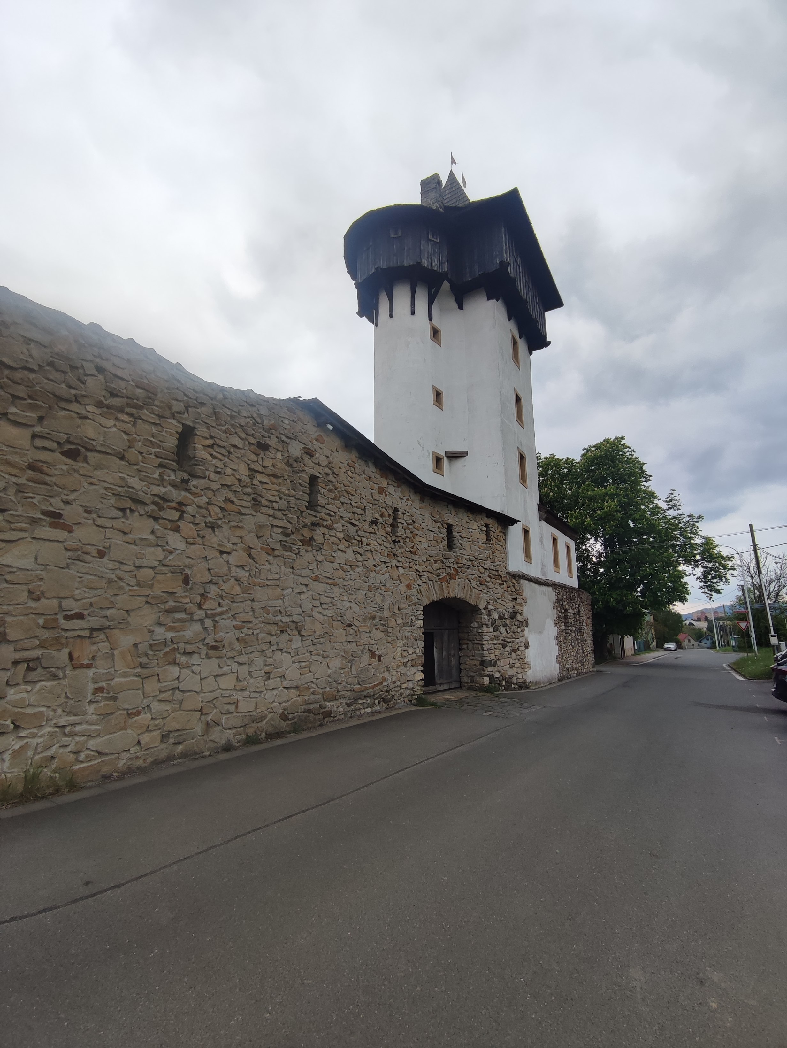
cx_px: 394
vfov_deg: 94.5
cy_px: 524
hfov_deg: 78.2
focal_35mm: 16
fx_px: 485
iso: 50
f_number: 2.2
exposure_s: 1/899
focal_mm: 1.65
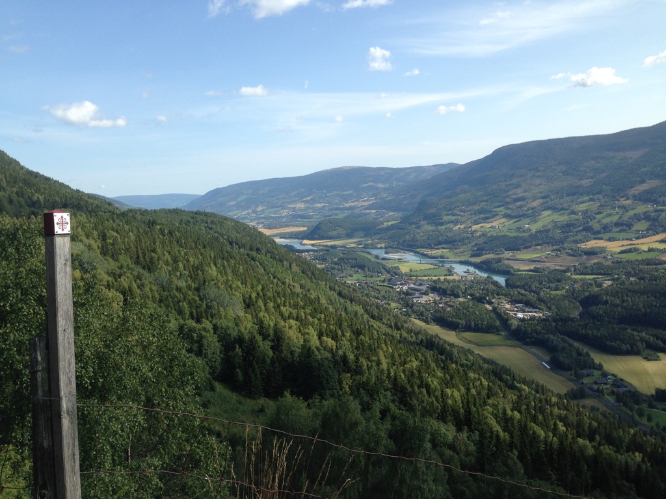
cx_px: 333
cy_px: 250
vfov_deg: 42.9
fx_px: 635
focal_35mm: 33
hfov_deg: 55.4
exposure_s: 1/1022
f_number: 2.4
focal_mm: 4.12
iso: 50
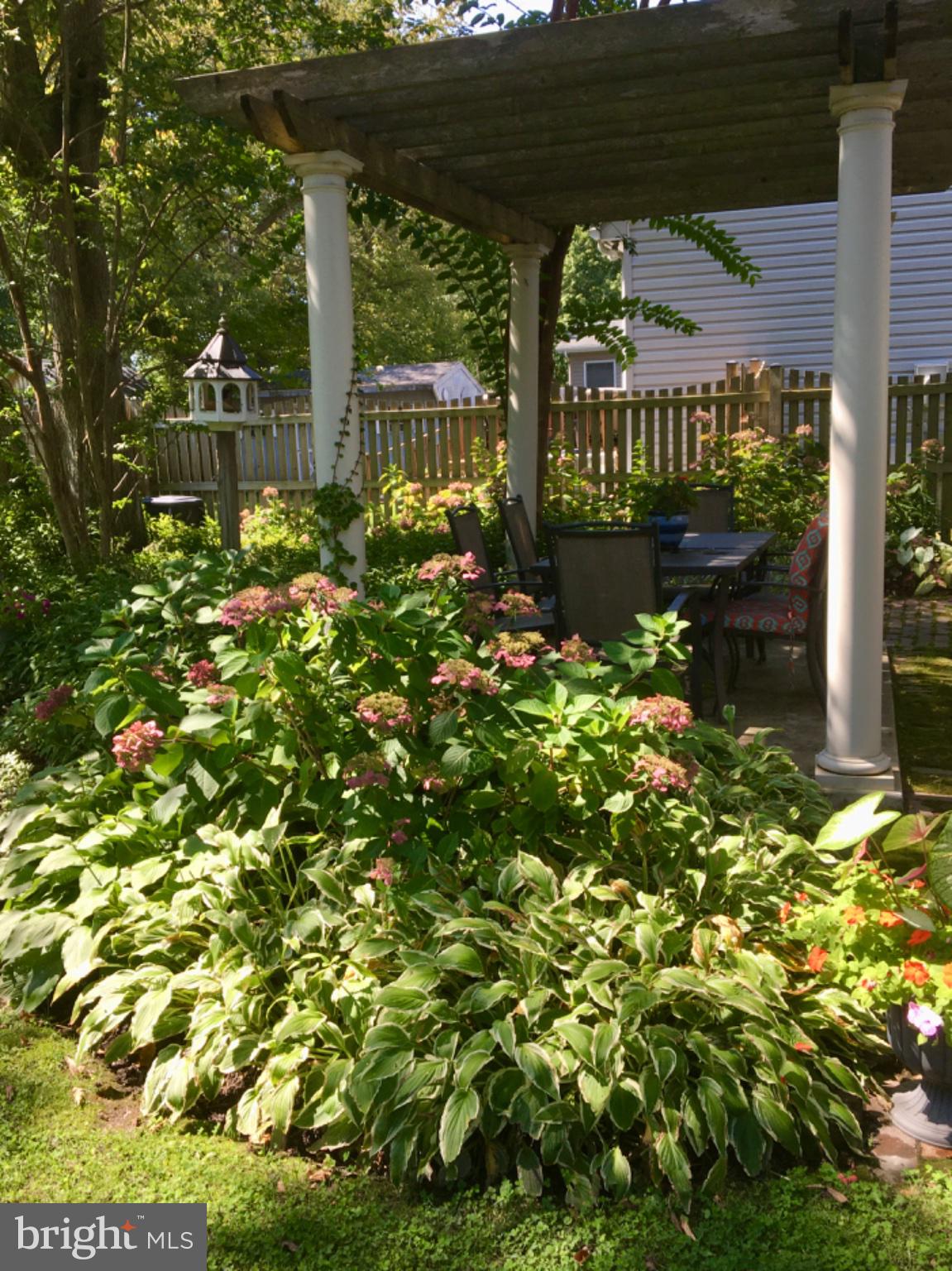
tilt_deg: -10.2
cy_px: 636
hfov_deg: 48.2
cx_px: 476
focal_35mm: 29
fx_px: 1064
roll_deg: -1.7
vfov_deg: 61.7
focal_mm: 4.15
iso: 25
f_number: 2.2
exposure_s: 1/394
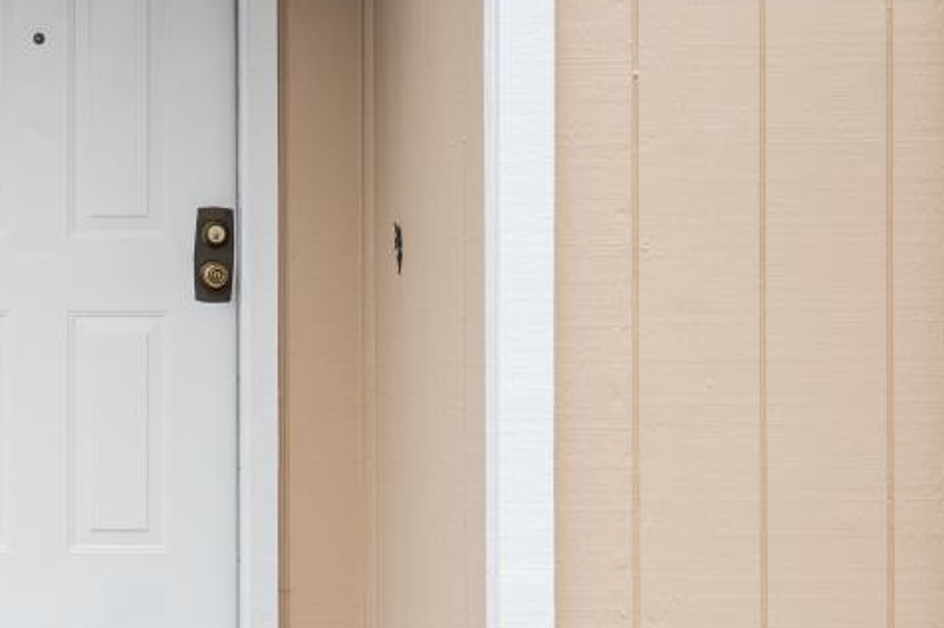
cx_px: -157
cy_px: 269
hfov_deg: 18.7
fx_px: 2726
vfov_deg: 13.2
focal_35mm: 104
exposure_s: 1/160
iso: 160
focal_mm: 33
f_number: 8
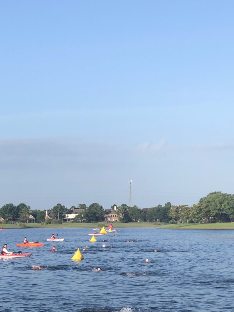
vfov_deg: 18.4
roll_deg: +0.9
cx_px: 54
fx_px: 956
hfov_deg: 13.9
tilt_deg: -1.2
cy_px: 258
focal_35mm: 106
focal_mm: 6
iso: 16
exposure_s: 1/657
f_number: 2.4
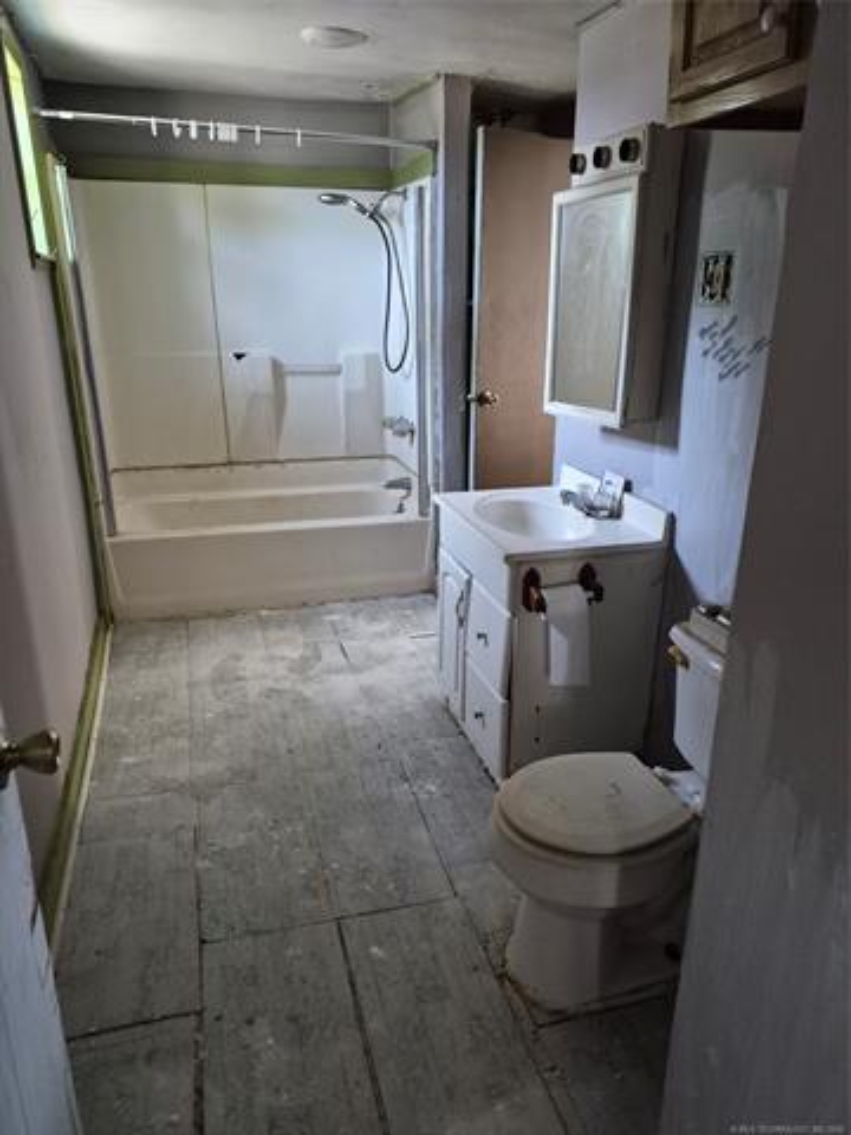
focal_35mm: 23
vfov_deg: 73.9
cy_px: 568
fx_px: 754
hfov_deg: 58.9
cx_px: 426
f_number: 1.8
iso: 1250
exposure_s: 1/120
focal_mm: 5.4
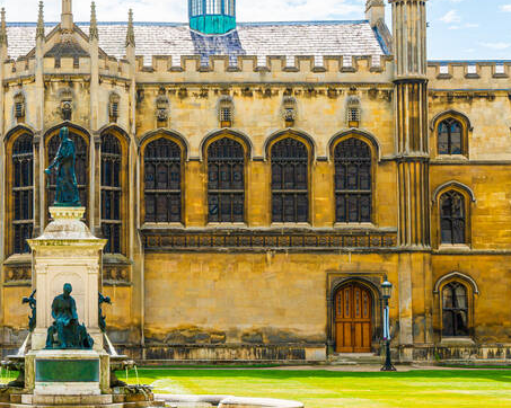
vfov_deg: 14.8
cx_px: 72
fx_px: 1572
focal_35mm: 104
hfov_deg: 18.2
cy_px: 144
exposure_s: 1/125
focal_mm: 49
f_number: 11
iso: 100
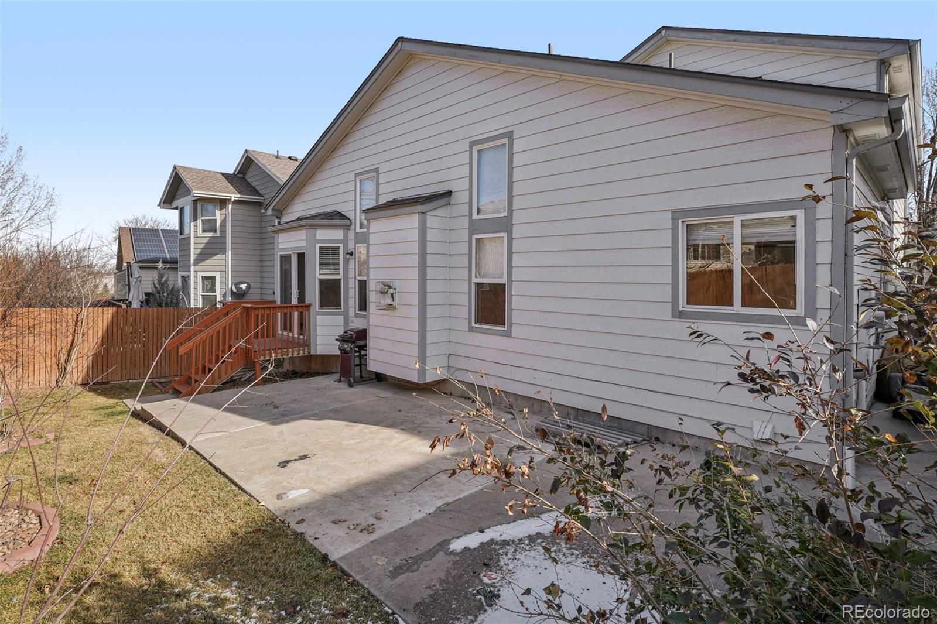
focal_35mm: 16
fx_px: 429
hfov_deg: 95.0
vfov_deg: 72.0
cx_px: 468
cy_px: 312
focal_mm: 11
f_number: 8
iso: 100
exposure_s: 1/200
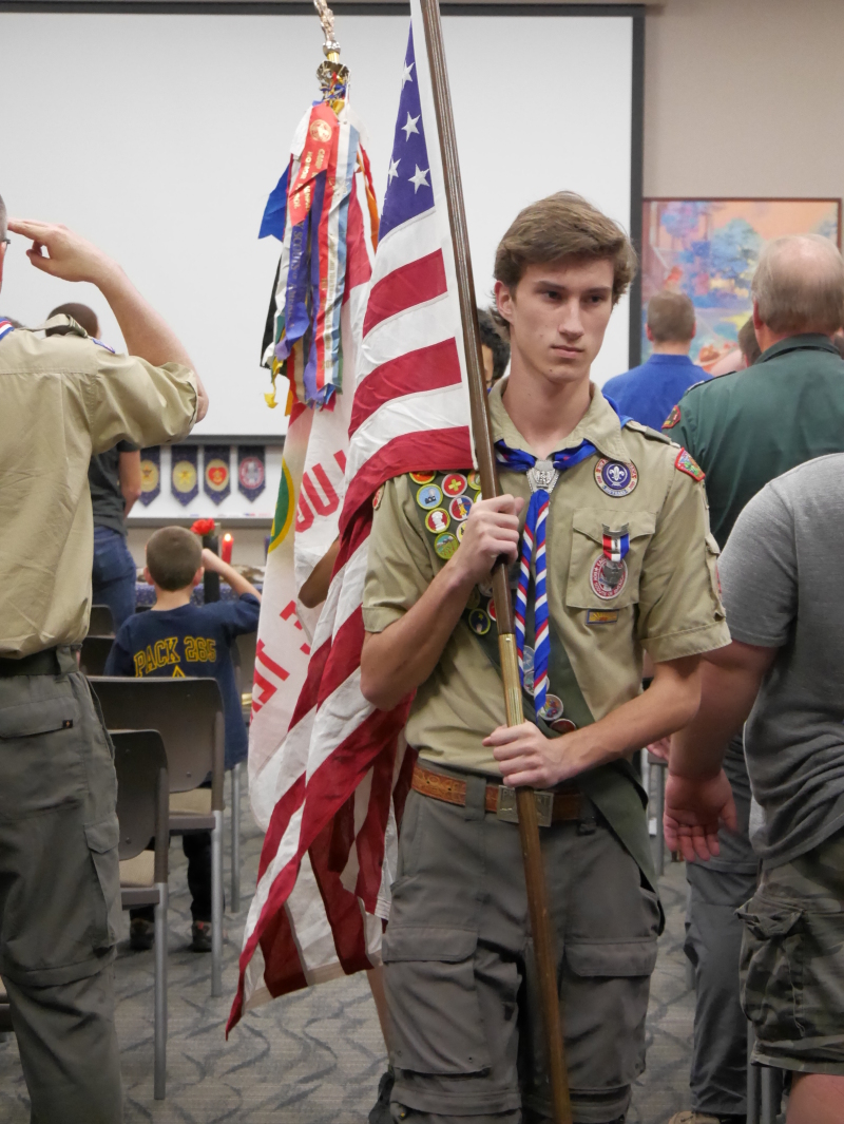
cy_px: 562
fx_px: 2598
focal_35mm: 80
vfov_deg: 24.4
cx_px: 422
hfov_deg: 18.5
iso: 6400
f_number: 4.7
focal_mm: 40
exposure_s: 1/125
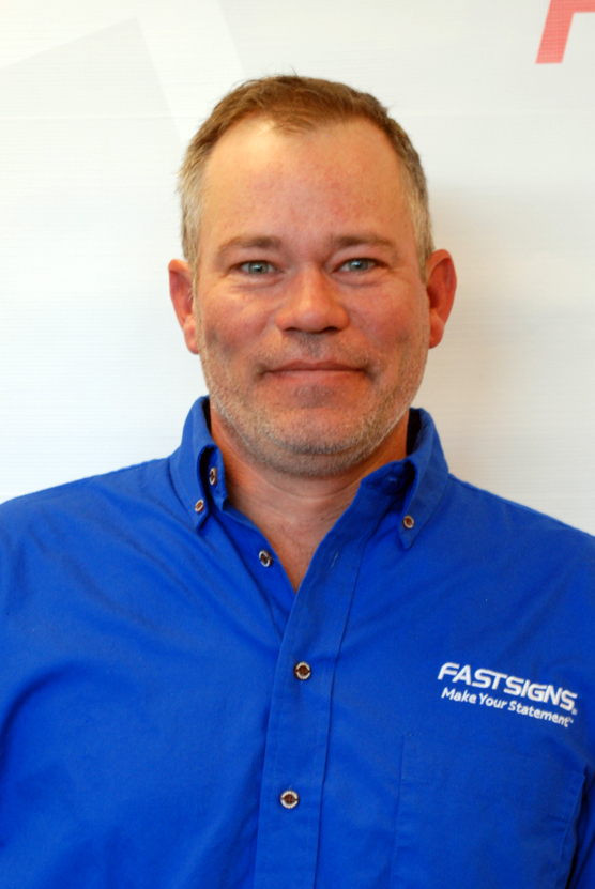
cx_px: 298
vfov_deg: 28.0
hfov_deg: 19.0
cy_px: 444
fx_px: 1780
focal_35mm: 72
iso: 400
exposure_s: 1/30
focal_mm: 48
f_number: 5.6
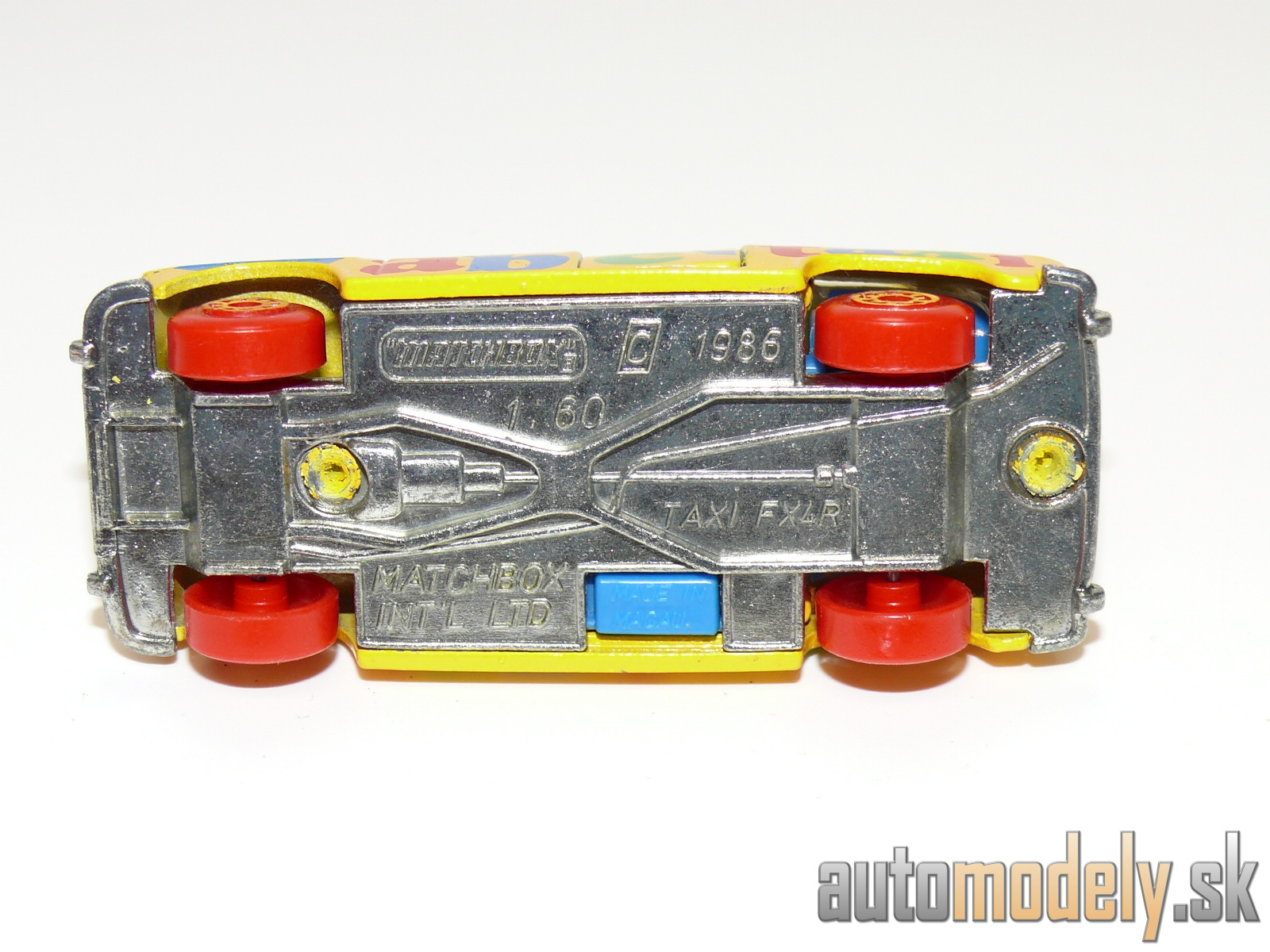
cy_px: 476
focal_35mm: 75
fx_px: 2752
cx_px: 635
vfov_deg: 19.6
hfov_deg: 26.0
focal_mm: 11.3
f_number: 4
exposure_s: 1/30
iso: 100
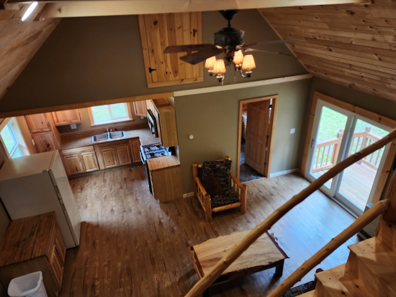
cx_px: 206
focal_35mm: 24
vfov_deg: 56.8
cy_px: 154
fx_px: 275
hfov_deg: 71.6
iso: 250
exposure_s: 1/120
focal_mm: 6.4
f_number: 1.8
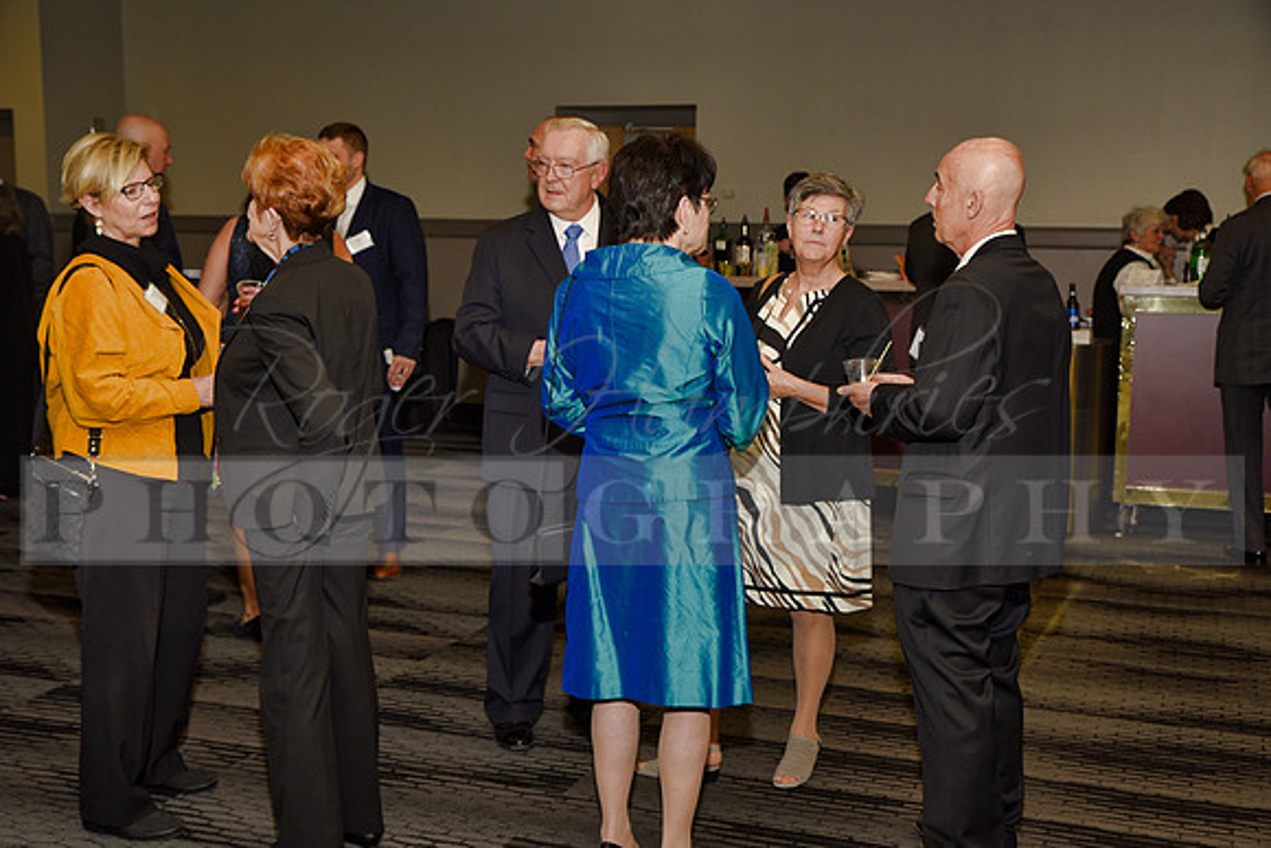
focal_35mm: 46
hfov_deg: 42.7
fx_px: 1624
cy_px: 424
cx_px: 636
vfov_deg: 29.3
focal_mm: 46
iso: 200
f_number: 5
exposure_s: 1/60
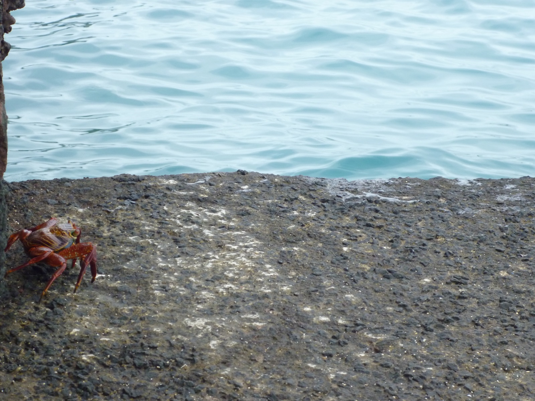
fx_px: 1731
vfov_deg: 13.2
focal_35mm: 112
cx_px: 268
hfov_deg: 17.6
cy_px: 200
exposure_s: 1/125
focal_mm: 20
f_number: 6.5
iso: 320
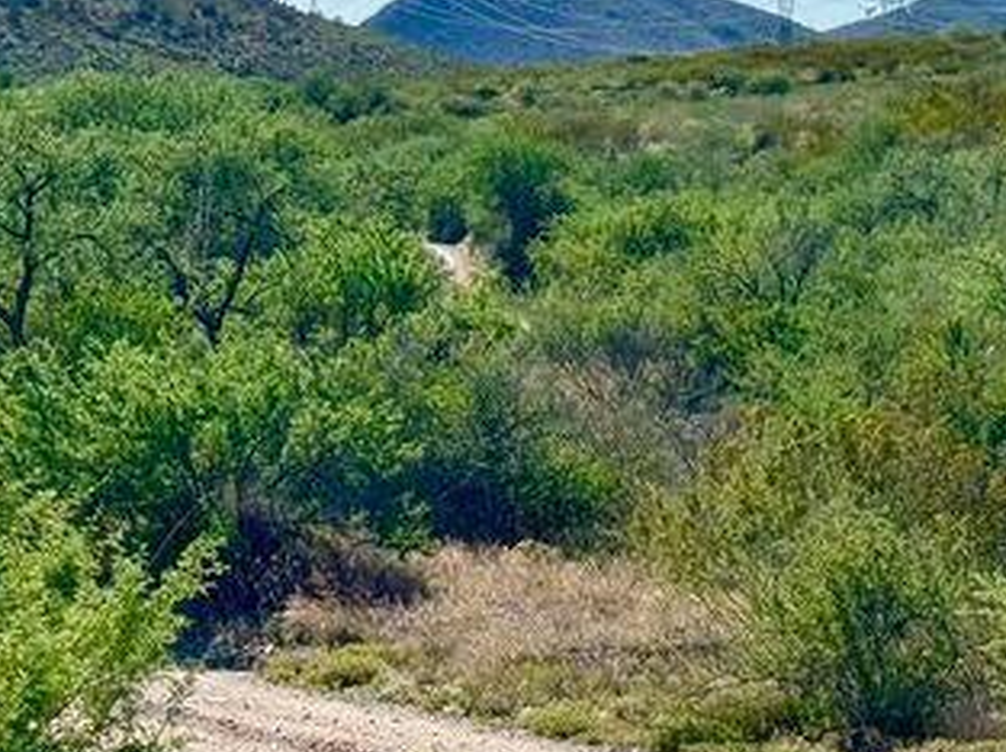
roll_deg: -2.6
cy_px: 71
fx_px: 3803
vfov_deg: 11.2
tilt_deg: -0.5
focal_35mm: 131
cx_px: 301
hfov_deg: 15.0
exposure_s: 1/7092
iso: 64
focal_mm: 6.76
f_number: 1.78
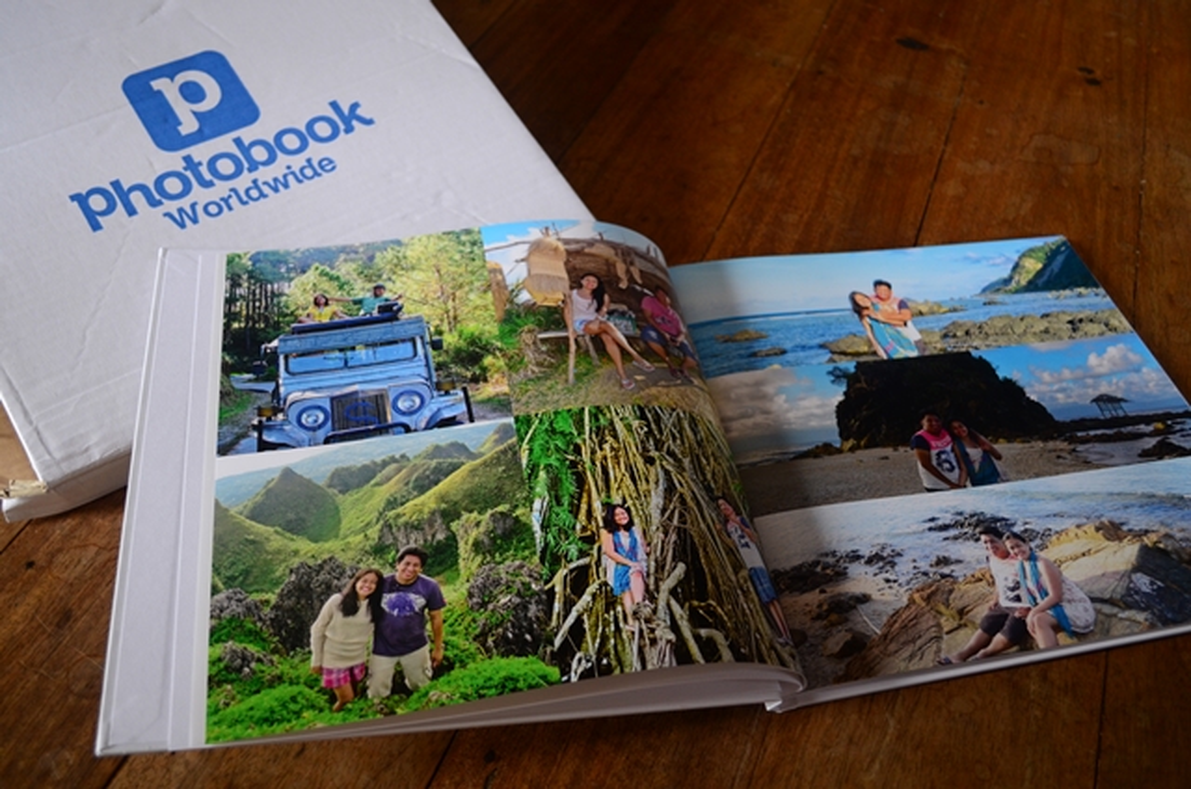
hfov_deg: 57.3
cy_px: 394
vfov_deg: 39.8
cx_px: 596
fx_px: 1090
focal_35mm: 33
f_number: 3.8
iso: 500
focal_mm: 22
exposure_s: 1/25
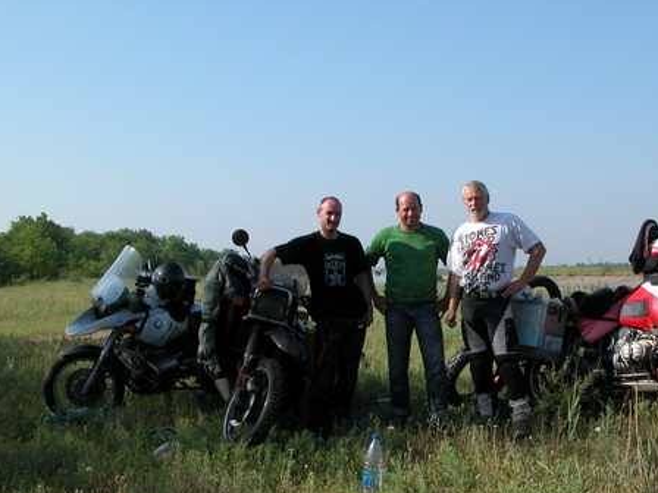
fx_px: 950
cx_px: 441
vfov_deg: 29.1
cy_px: 274
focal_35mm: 50
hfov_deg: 37.8
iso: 100
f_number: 7.1
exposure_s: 1/265
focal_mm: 8.9
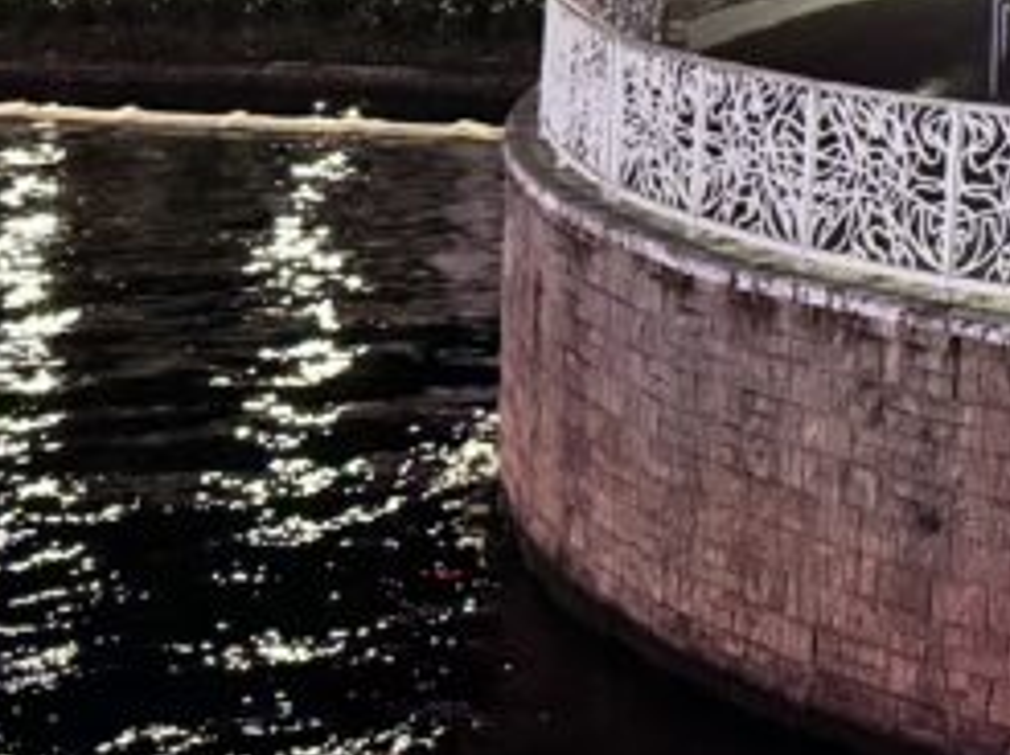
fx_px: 2915
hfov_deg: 17.4
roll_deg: -0.5
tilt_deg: +2.5
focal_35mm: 100
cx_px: 1589
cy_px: -546
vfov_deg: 13.5
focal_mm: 6.76
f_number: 1.78
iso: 1000
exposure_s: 1/30
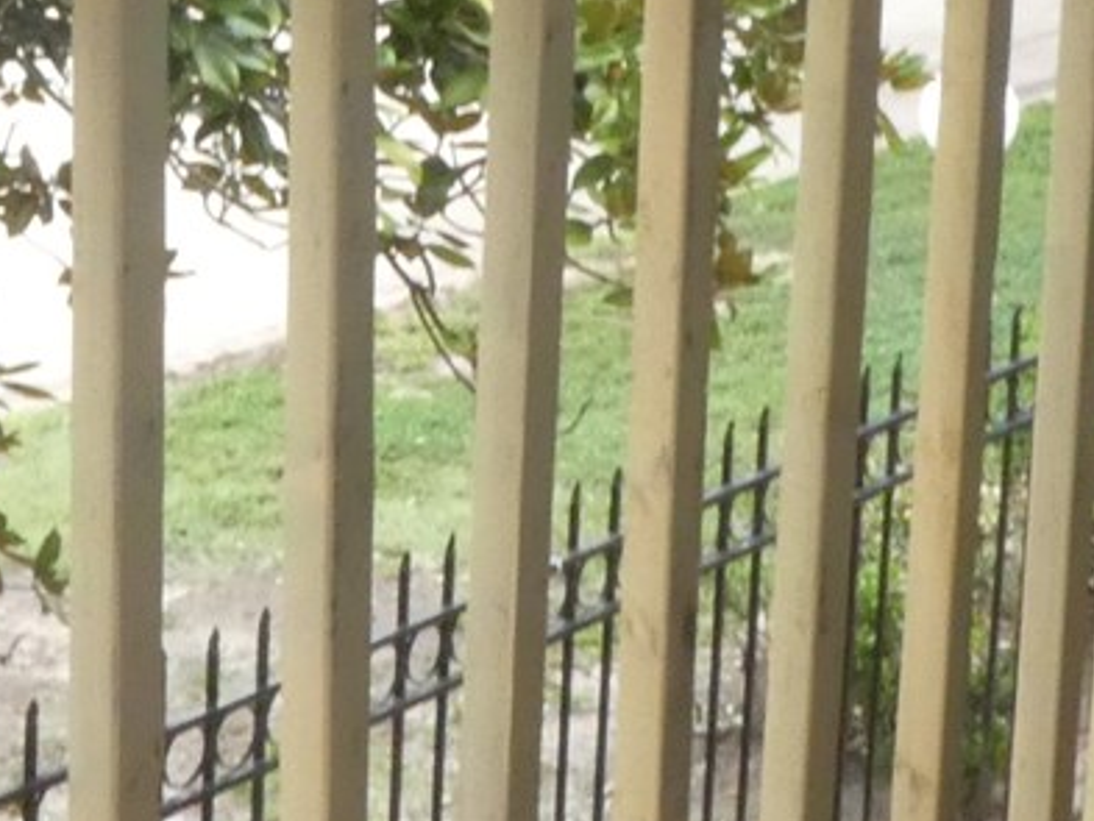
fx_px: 3952
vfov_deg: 11.7
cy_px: -56
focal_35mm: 125
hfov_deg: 15.8
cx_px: 587
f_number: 8
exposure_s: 1/60
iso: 400
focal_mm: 4.3
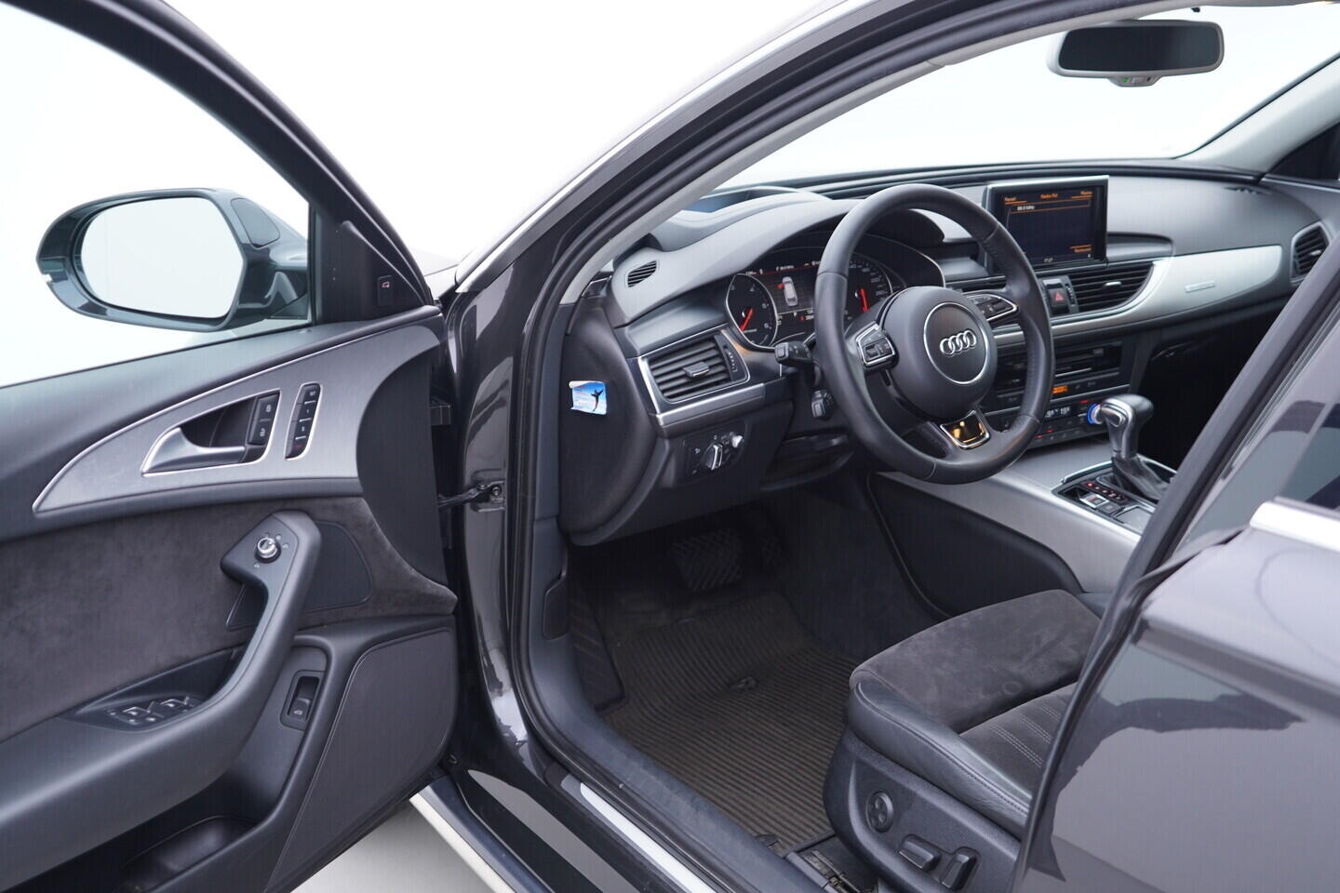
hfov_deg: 53.1
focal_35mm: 36
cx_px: 670
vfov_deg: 36.9
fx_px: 1340
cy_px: 446
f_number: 2.8
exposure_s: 1/40
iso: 160
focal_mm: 24
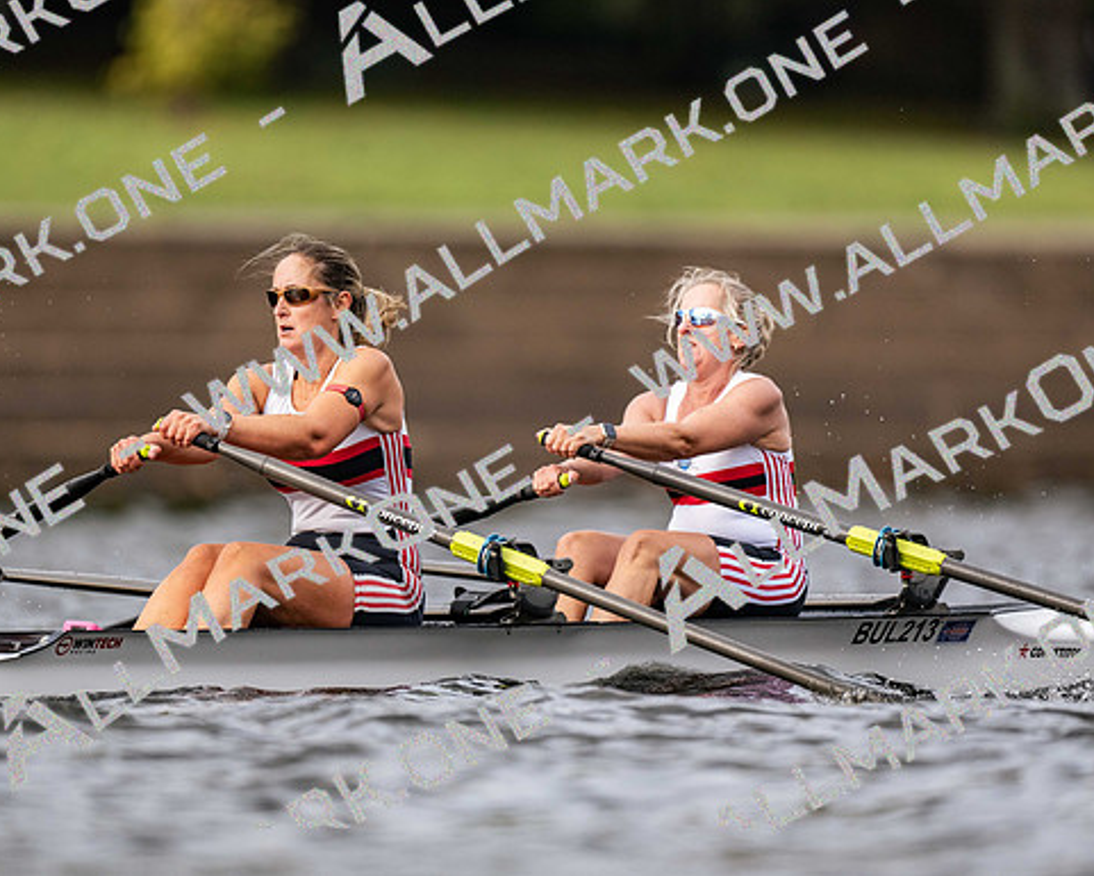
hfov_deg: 2.8
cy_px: 438
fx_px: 22022
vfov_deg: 2.3
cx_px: 464
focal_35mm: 680
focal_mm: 600
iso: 800
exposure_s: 1/2500
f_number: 4
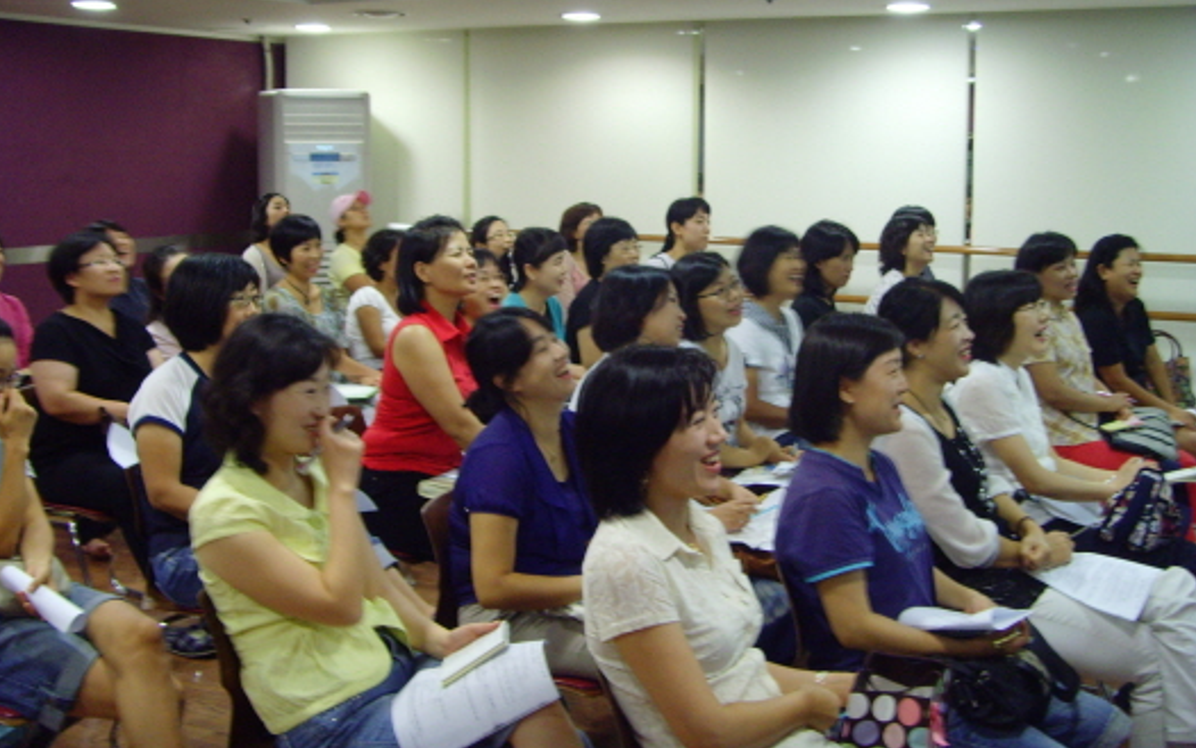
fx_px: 1565
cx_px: 596
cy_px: 322
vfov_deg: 26.9
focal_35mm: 48
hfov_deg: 41.8
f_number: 3.7
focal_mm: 7.7
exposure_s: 1/10
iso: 200
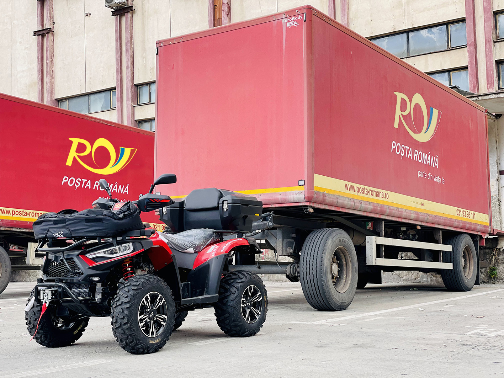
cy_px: 189
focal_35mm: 52
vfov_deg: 28.0
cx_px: 252
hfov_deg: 36.8
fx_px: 757
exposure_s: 1/122
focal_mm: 6
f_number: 2
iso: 32
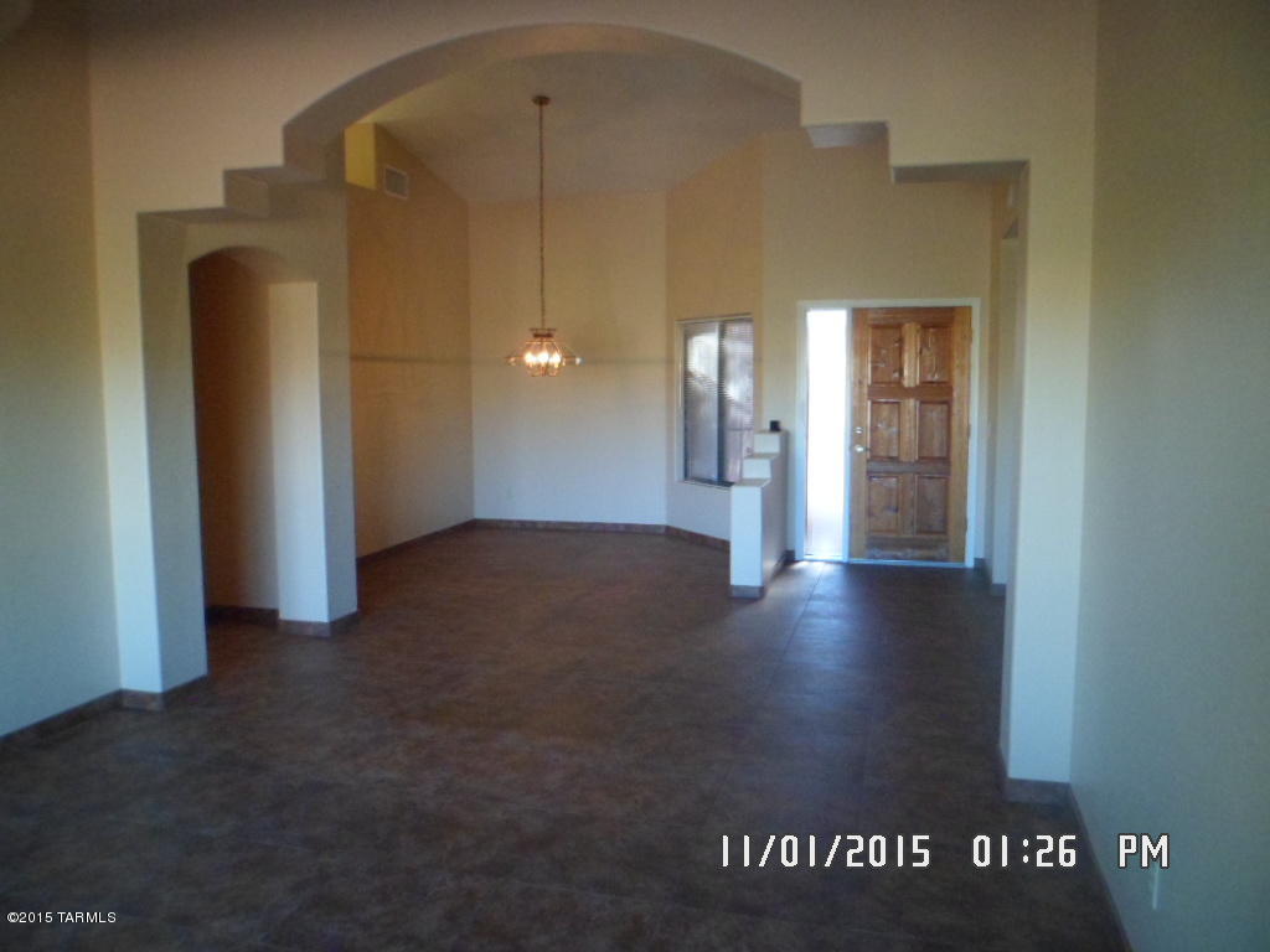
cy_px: 476
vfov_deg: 53.1
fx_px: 954
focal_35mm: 26
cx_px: 635
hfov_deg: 67.3
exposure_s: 1/45
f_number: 3.3
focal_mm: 4.9
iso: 400
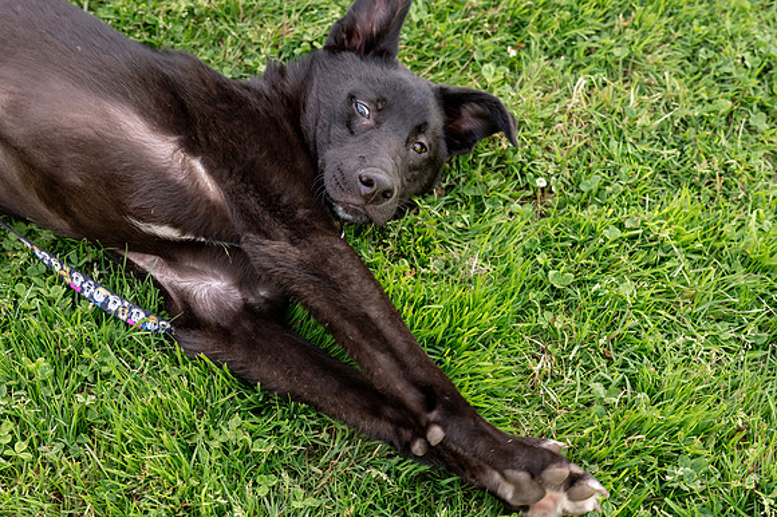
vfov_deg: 22.6
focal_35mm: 60
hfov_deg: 33.4
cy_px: 258
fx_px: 1294
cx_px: 388
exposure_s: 1/400
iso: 2000
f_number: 3.2
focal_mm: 40
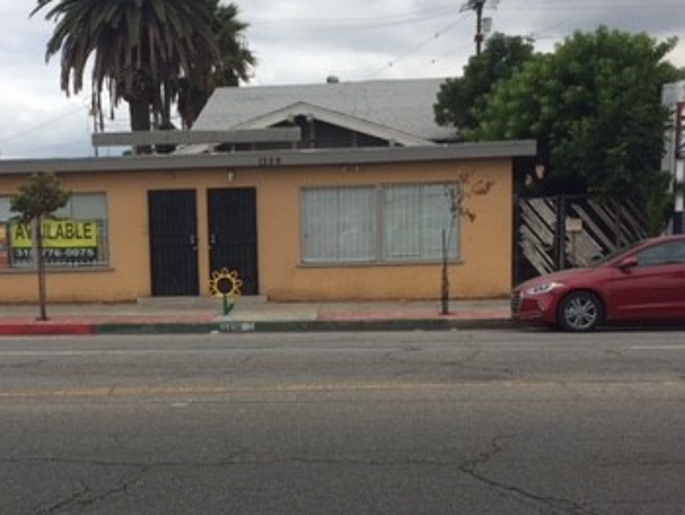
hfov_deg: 35.9
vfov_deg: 27.3
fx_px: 1050
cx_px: 254
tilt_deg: -7.9
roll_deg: +0.8
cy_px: 364
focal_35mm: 53
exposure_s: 1/2198
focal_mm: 4.15
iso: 32
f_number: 2.2
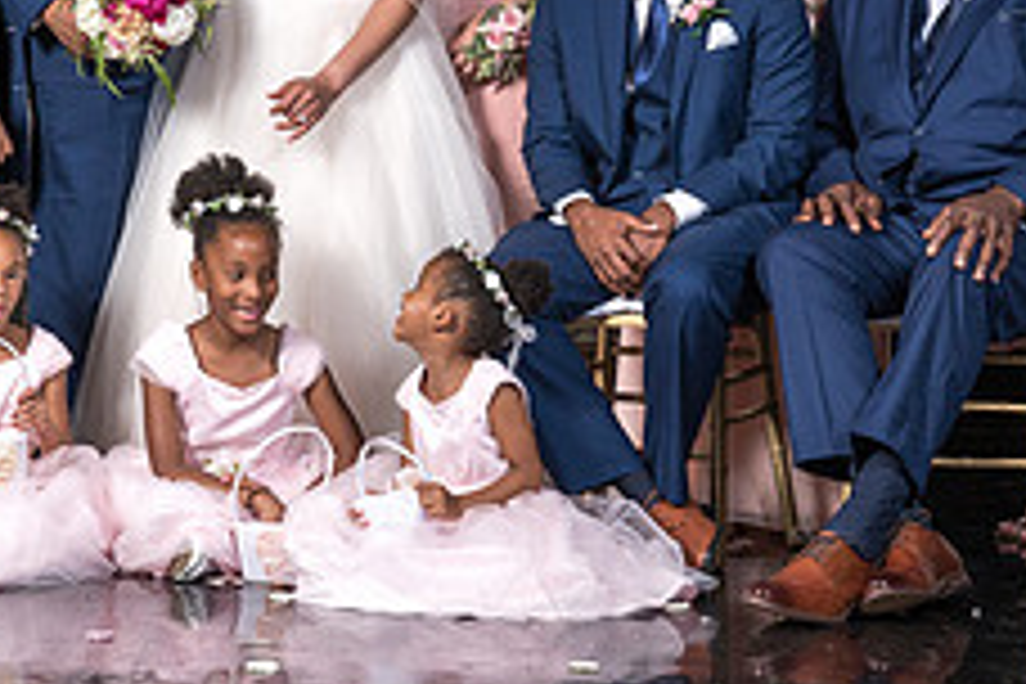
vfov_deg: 10.8
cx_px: 279
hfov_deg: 16.2
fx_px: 3591
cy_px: 57
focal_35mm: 126
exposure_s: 1/200
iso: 320
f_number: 6.3
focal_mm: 46
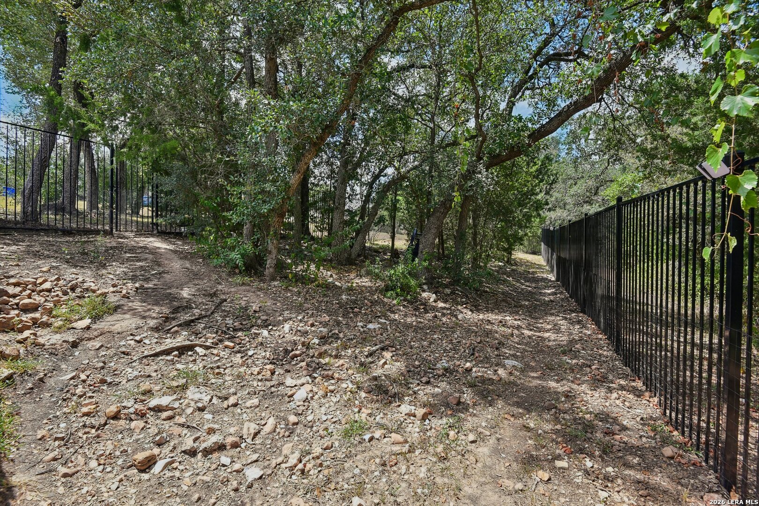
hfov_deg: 93.3
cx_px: 380
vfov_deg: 70.4
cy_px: 253
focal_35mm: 17
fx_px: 358
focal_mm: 17
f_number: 8
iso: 400
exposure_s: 1/160
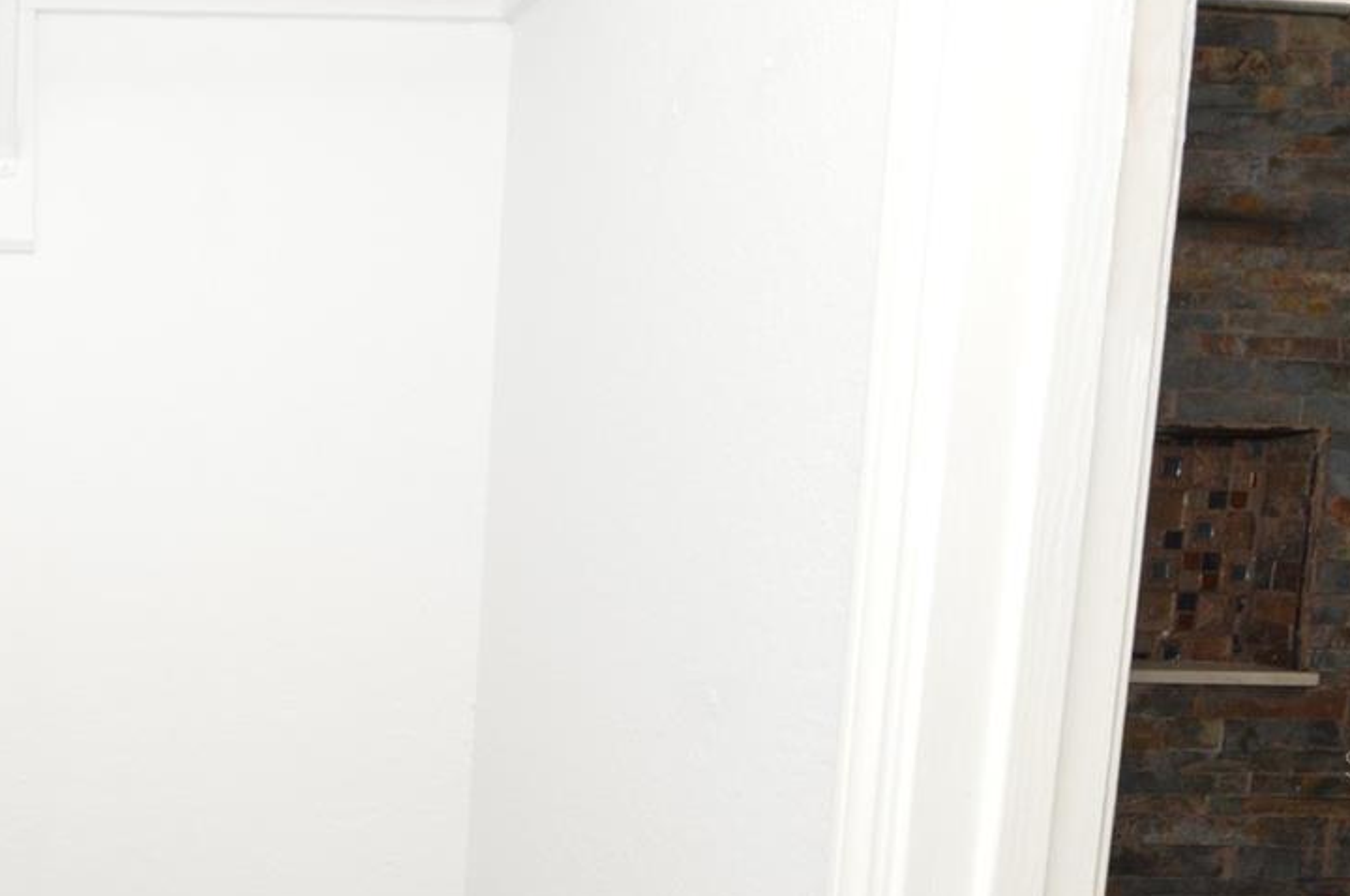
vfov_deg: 32.1
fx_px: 1498
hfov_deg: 42.2
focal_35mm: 40
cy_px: 764
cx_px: 11
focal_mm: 12
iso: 400
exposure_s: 1/80
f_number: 9
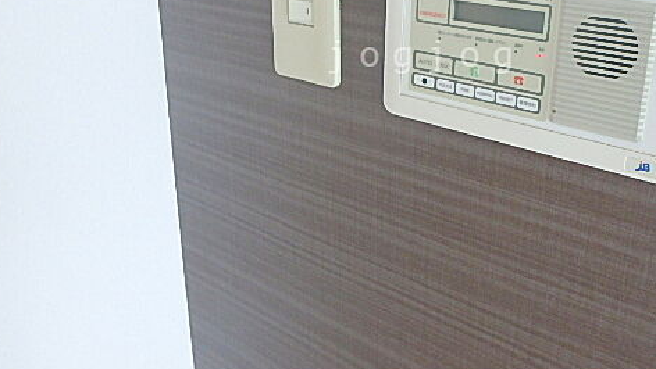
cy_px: 57
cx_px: 424
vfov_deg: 36.1
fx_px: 539
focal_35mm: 31
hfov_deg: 61.4
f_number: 3.5
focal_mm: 3.7
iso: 400
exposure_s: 1/30
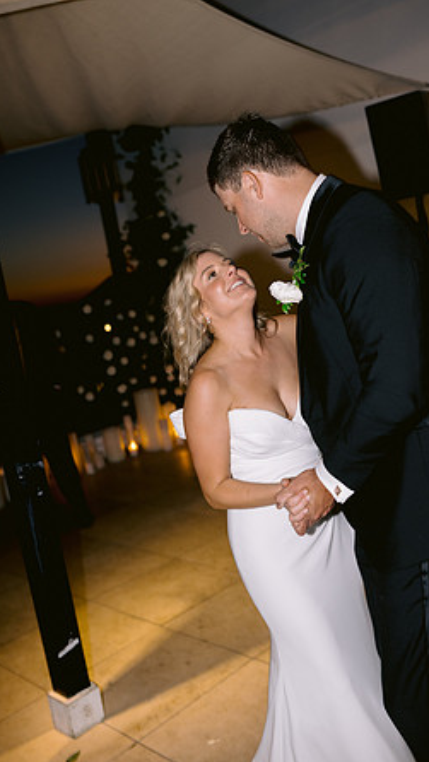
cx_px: 238
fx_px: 748
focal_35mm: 37
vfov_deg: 54.0
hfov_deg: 32.0
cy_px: 383
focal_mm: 35
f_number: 2.8
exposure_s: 1/40
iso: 640
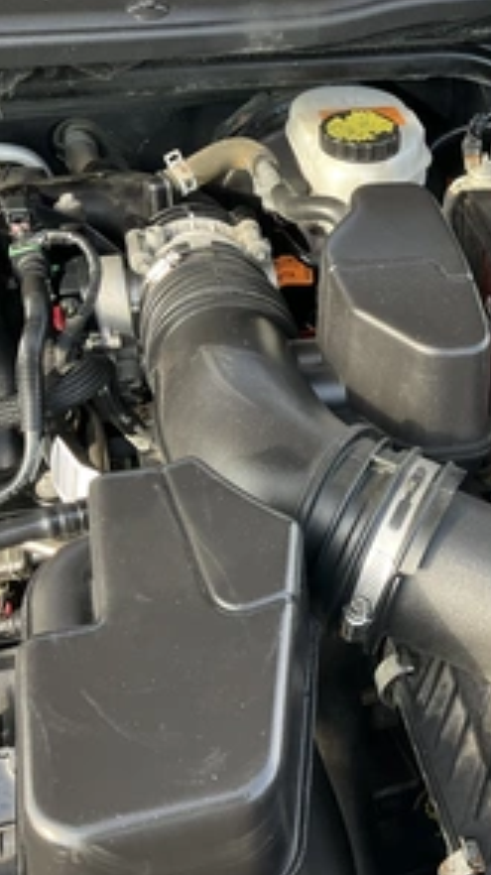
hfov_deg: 26.3
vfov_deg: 47.4
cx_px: 488
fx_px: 997
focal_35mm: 43
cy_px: 440
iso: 32
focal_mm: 3
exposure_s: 1/122
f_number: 1.8
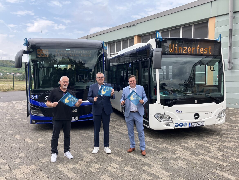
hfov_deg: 63.4
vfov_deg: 49.8
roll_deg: -0.4
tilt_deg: -2.0
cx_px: 120
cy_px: 90
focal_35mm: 28
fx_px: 193
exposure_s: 1/565
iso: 32
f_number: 1.8
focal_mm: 3.99
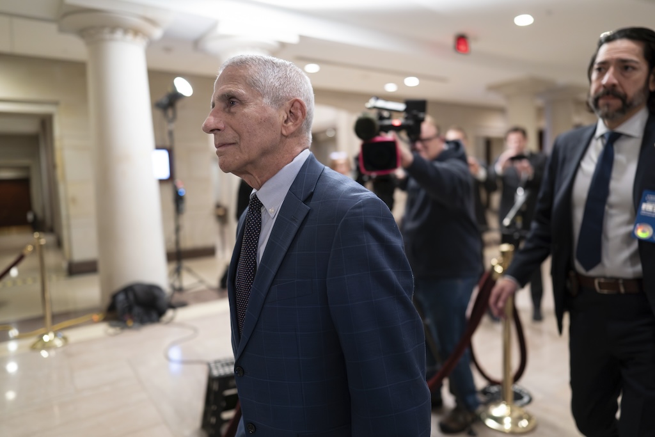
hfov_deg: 73.7
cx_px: 328
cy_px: 218
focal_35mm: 24
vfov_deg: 53.1
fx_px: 437
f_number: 1.4
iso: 4000
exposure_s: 1/500
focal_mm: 24
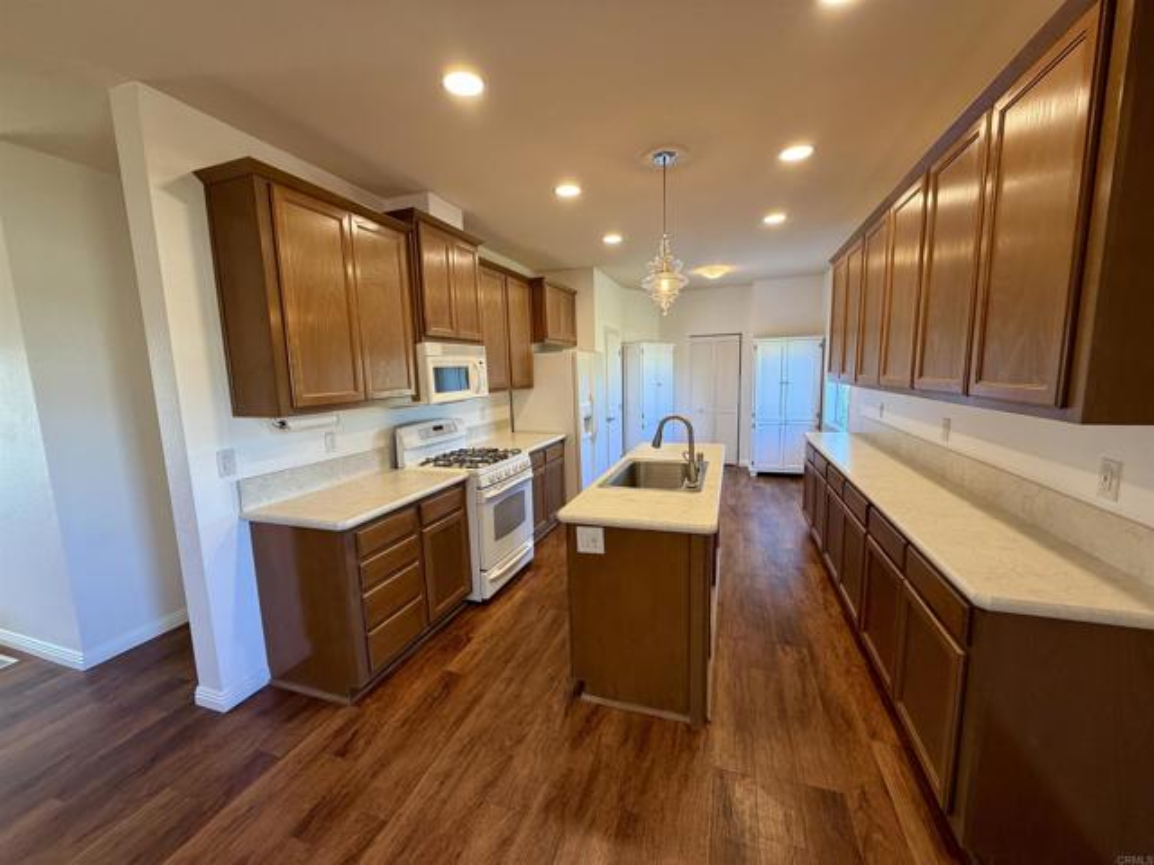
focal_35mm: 14
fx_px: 467
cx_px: 577
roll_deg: +2.2
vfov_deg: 85.7
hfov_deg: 102.1
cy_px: 432
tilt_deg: -6.7
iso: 200
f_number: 2.2
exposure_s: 1/60
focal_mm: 2.22
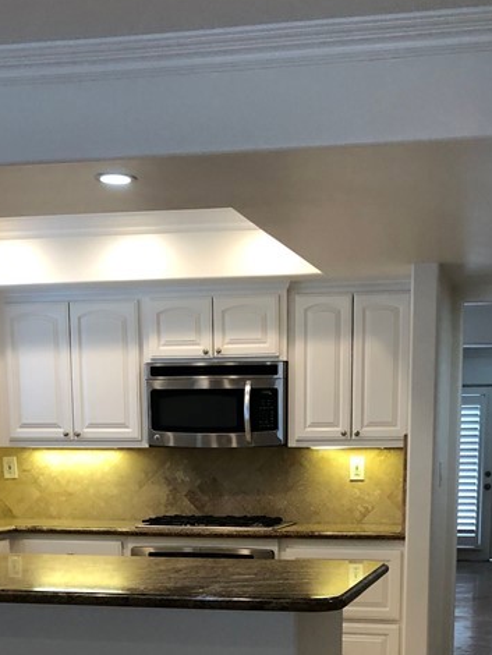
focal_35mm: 61
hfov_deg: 24.0
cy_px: 670
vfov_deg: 29.4
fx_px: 1155
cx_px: 255
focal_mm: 4
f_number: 1.8
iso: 32
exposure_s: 1/30
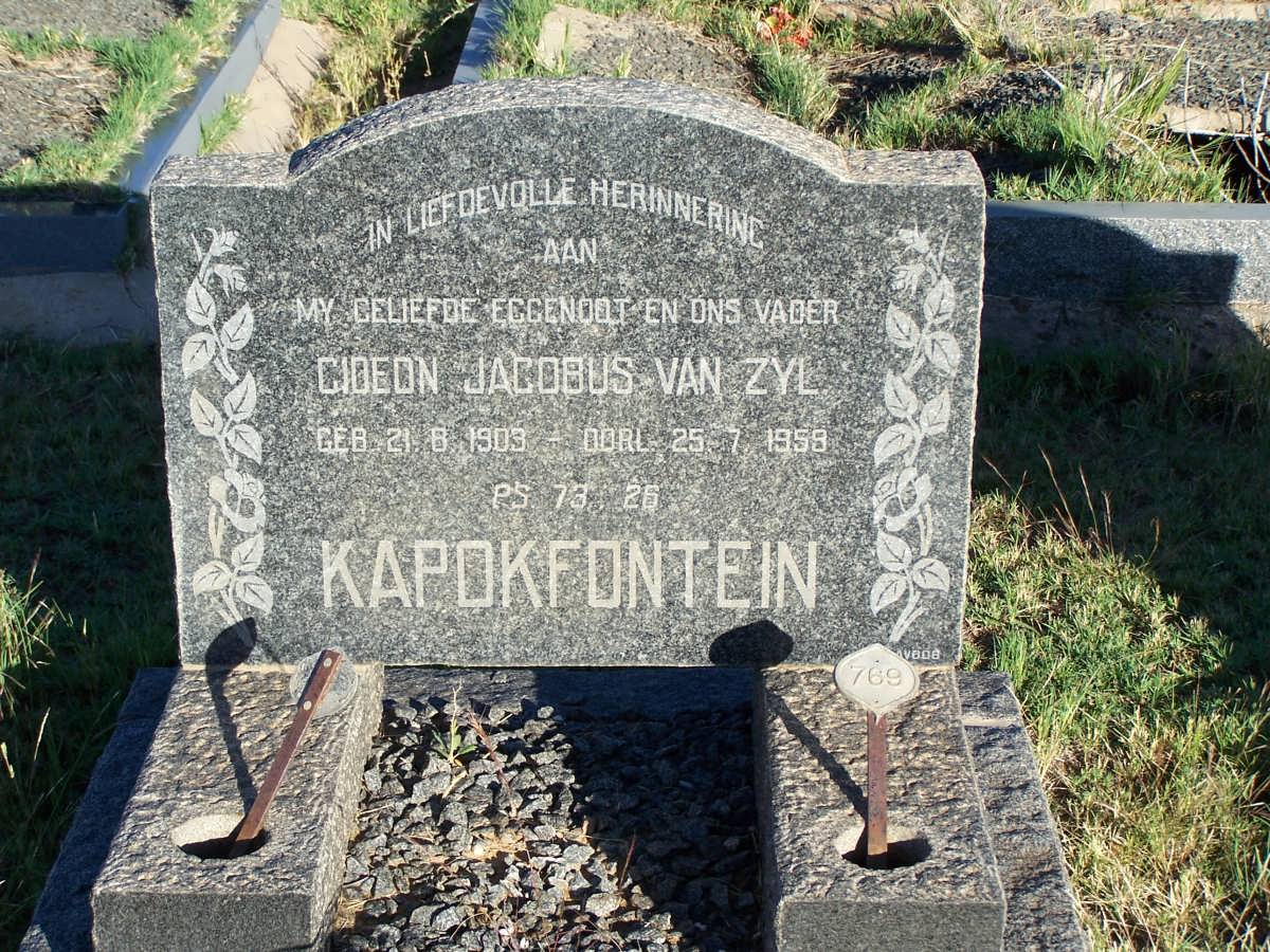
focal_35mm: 75
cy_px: 476
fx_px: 2752
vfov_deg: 19.6
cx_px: 635
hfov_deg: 26.0
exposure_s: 1/750
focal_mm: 12.4
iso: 80
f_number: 3.2
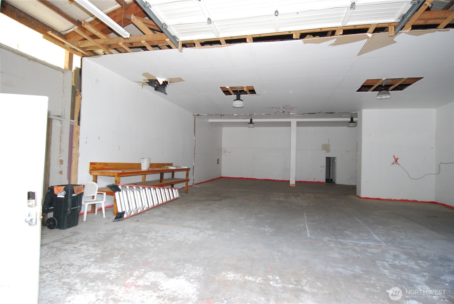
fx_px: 227
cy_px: 152
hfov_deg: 89.9
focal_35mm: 18
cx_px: 227
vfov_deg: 67.5
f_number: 4
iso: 720
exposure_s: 1/60
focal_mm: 12
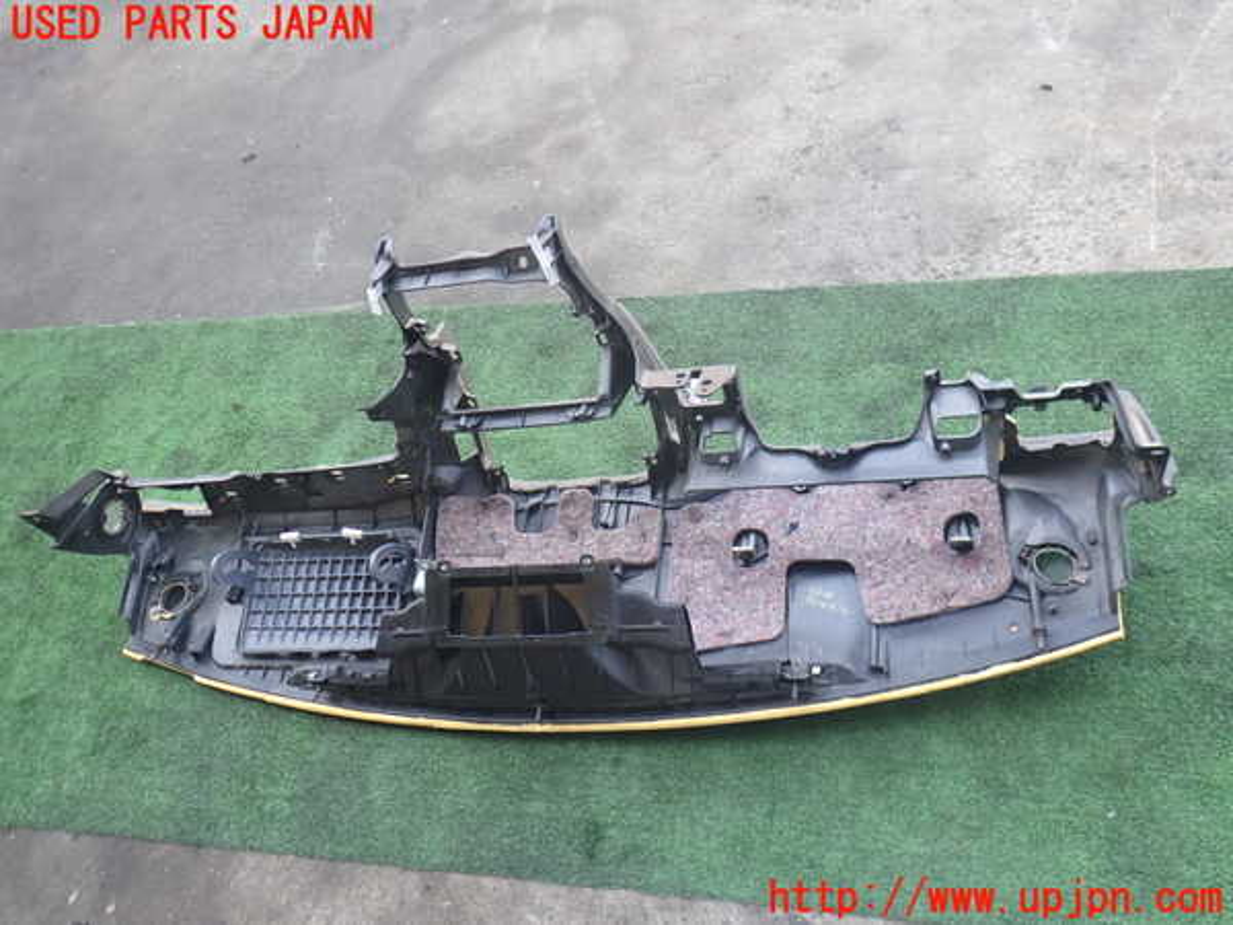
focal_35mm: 30
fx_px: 1069
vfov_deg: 46.8
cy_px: 462
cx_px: 616
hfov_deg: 60.0
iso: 160
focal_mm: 5.4
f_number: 2.3
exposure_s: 1/125
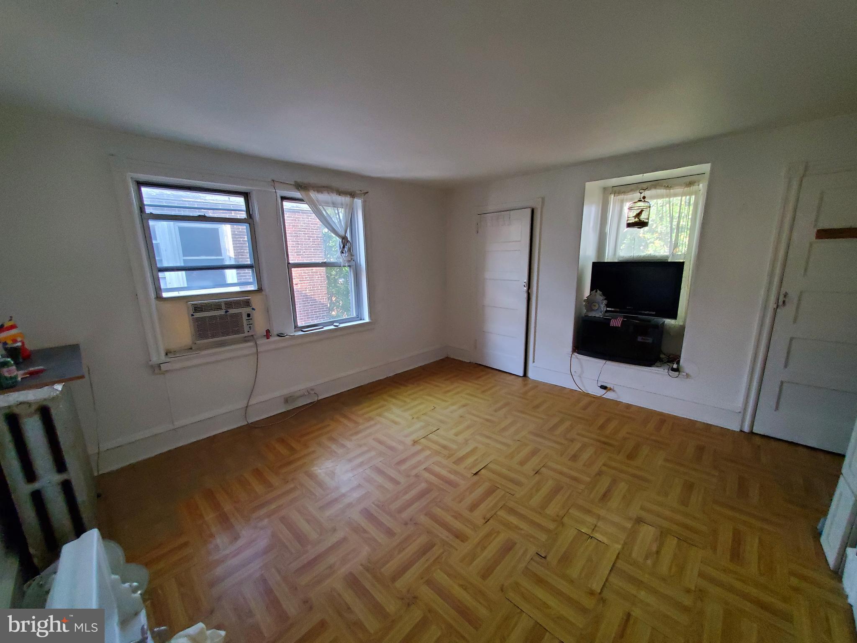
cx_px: 428
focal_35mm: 13
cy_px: 322
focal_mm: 1.8
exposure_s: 1/60
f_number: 2.2
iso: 500
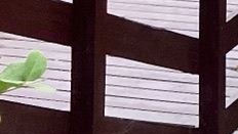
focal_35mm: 244
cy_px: -385
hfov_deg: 8.7
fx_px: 1541
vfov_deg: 4.6
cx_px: 326
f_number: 1.5
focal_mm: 5.7
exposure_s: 1/2045
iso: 50
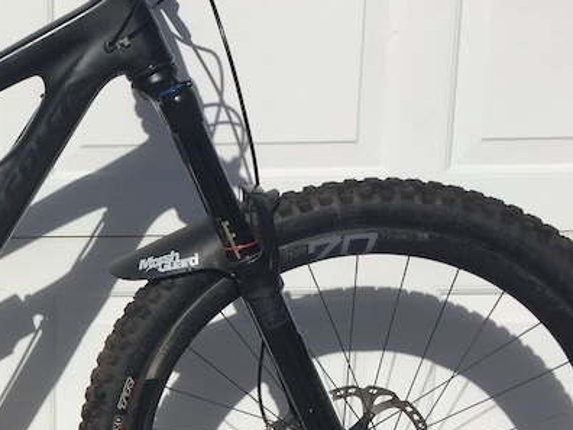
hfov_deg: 24.2
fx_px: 1241
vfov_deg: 19.6
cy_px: 297
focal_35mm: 75
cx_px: -62
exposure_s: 1/3968
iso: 32
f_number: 2.2
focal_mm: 4.15
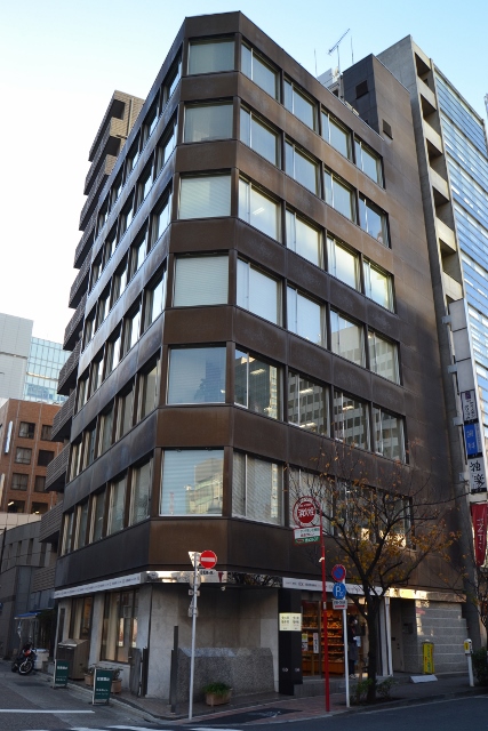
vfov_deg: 59.5
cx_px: 244
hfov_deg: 41.7
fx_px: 640
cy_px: 366
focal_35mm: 32
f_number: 9
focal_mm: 21
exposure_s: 1/125
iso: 400
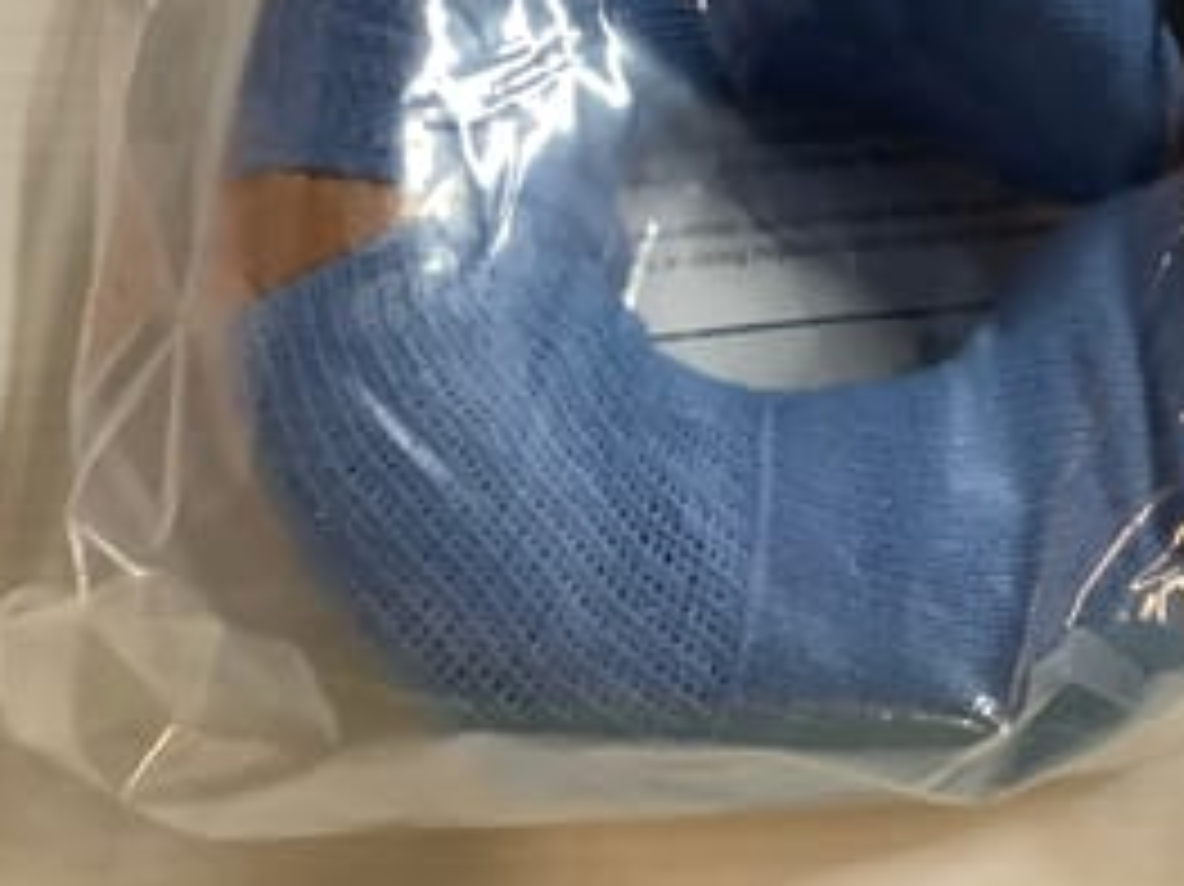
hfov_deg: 31.9
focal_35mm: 59
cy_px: 160
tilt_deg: -68.2
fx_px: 2017
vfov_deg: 24.4
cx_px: 936
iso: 160
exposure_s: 1/50
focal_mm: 3.3
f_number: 2.4
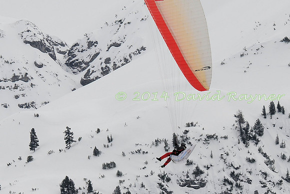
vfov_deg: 3.4
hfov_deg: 5.1
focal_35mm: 405
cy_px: 97
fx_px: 3263
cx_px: 145
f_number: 13
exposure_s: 1/800
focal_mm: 270
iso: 200
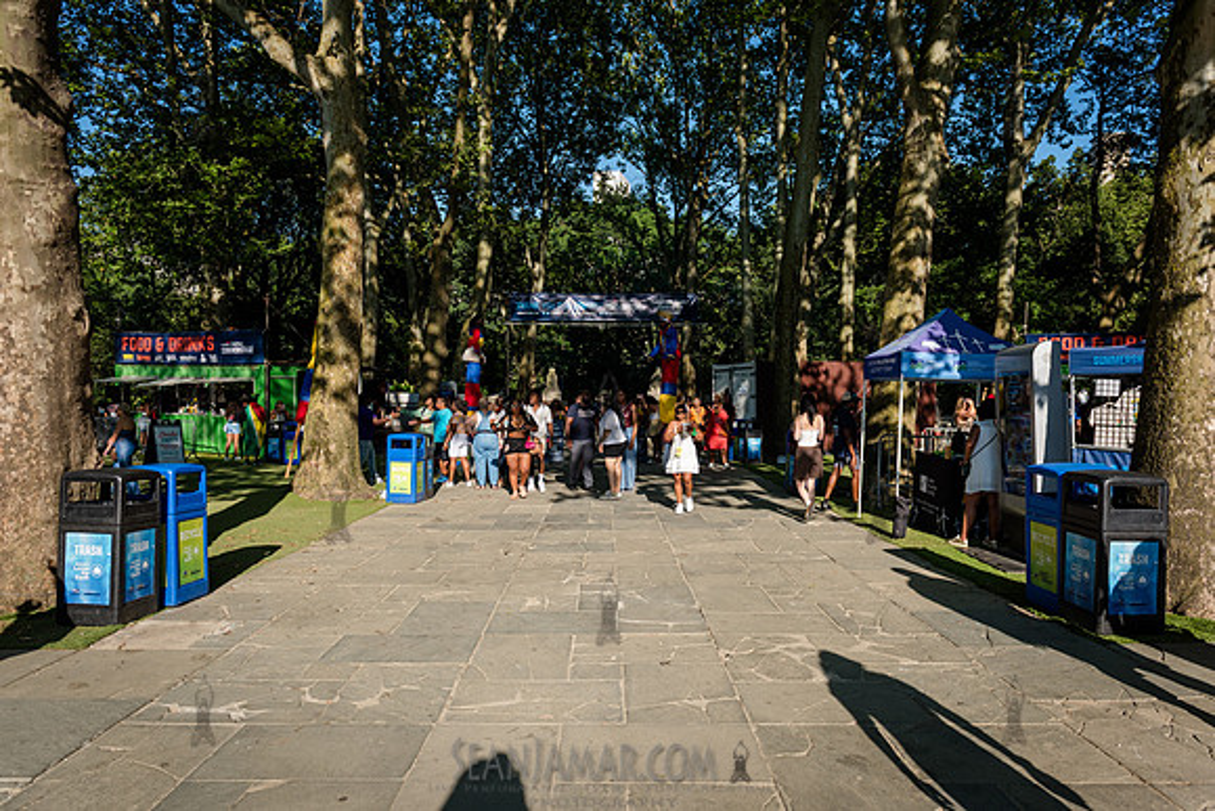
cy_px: 406
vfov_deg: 52.4
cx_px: 608
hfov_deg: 72.8
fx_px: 824
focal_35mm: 24
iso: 400
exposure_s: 1/2000
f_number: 4
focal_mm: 24
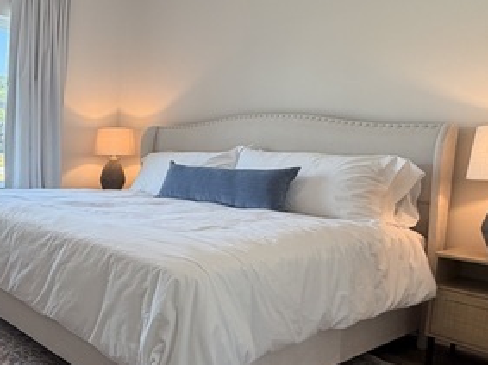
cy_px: 181
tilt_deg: -4.1
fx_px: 465
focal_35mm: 33
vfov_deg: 42.9
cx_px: 25
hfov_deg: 48.0
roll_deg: -3.1
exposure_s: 1/120
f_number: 2.2
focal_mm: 2.22
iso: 125
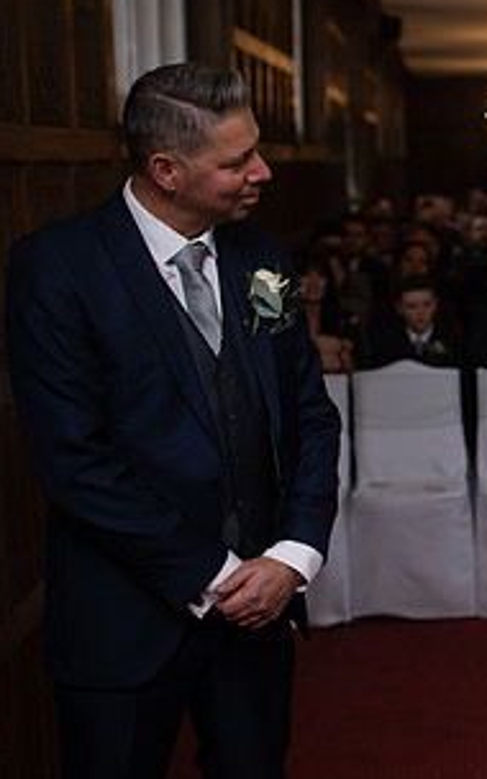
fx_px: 1444
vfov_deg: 30.2
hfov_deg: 17.4
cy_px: 356
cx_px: 715
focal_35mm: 68
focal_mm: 35
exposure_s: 1/160
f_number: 2.5
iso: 160
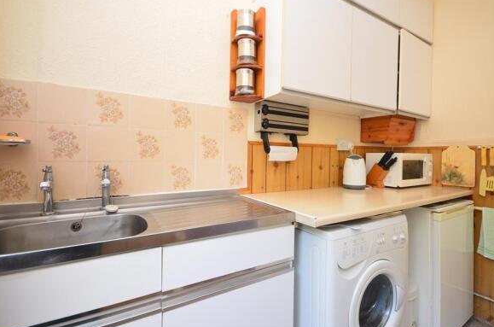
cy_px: 153
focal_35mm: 17
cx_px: 264
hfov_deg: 93.3
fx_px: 233
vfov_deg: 70.1
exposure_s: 1/5
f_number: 5
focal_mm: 10
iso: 200
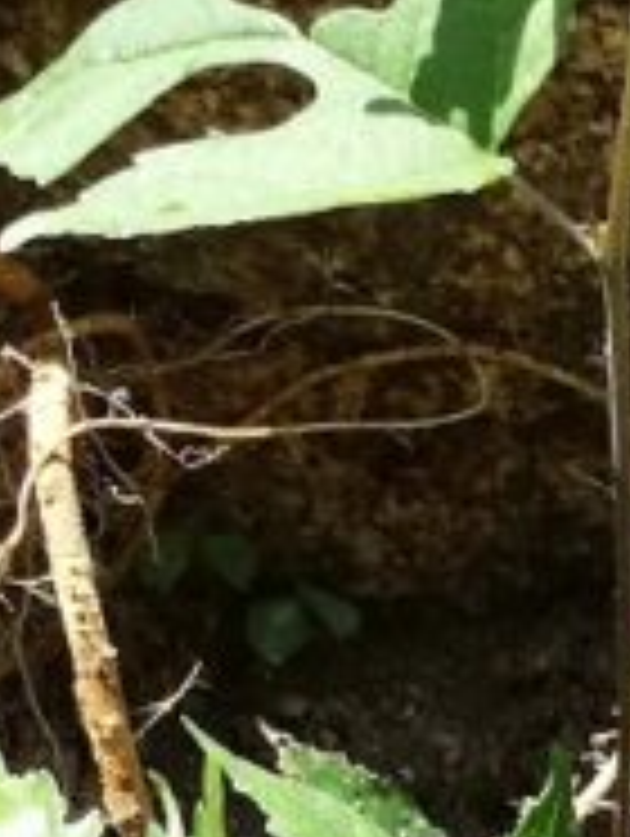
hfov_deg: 9.9
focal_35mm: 143
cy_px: 2120
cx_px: 1130
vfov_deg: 11.1
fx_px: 3462
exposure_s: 1/279
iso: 50
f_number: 2.2
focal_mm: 3.81
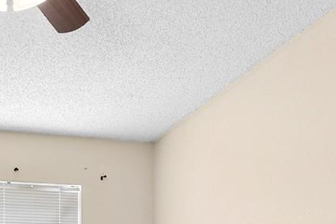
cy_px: 306
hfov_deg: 30.1
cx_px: 17
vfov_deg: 19.5
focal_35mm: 63
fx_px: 588
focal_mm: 17
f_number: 8
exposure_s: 1/10
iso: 400
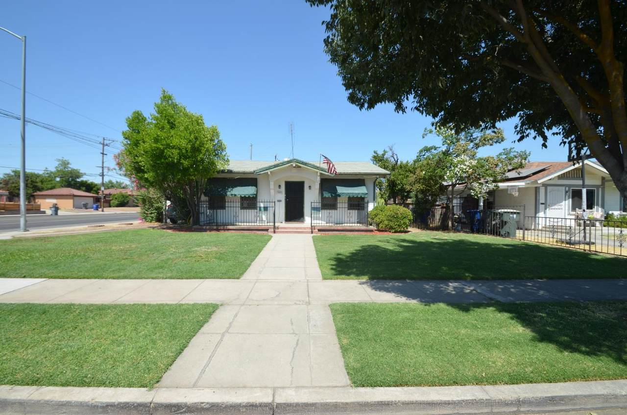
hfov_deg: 100.5
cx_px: 314
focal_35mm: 15
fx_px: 261
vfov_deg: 77.0
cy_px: 208
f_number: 8
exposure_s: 1/250
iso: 125
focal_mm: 10
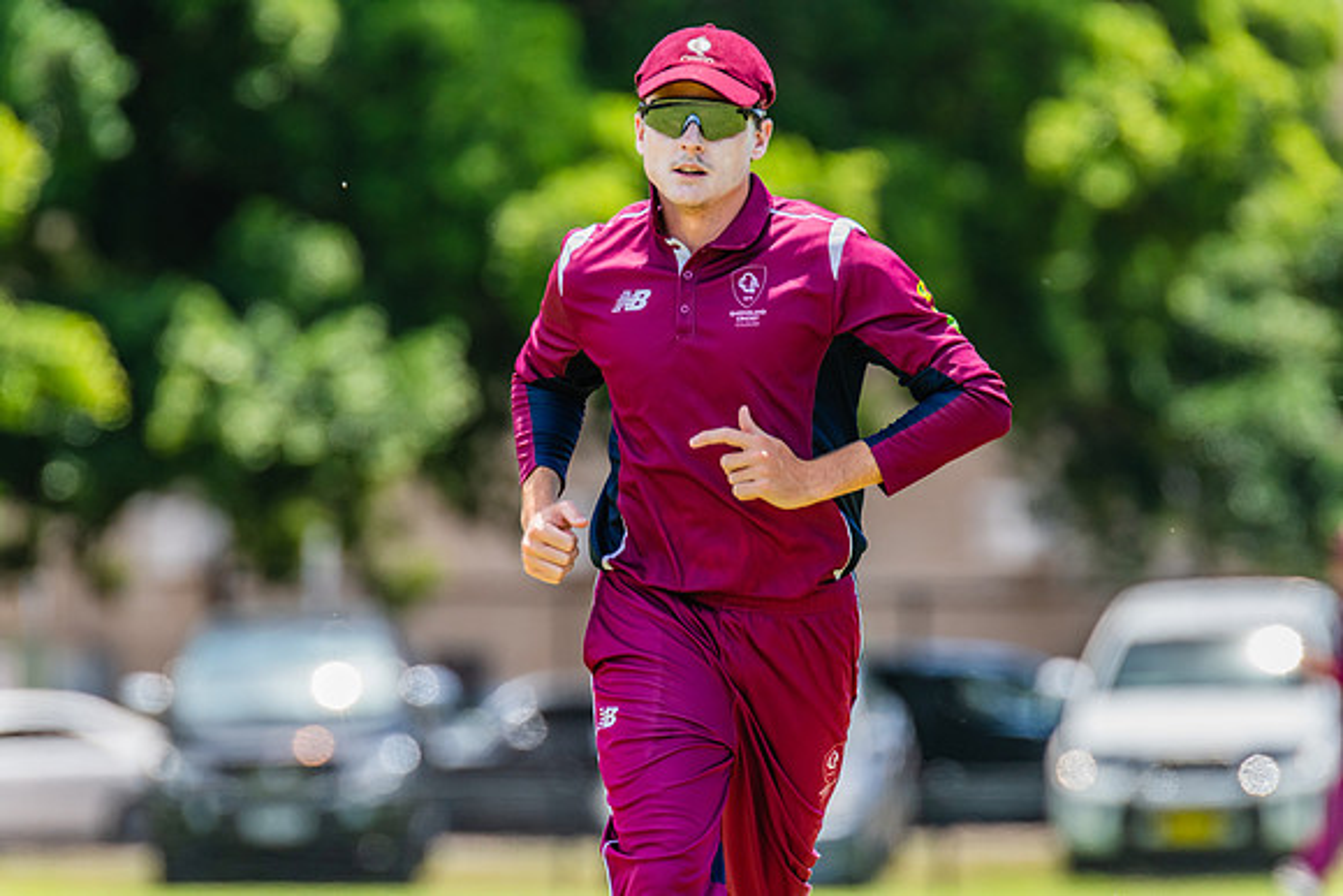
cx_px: 672
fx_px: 22388
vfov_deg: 2.3
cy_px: 448
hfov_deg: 3.4
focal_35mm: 600
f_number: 8
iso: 800
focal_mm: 600
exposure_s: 1/1000
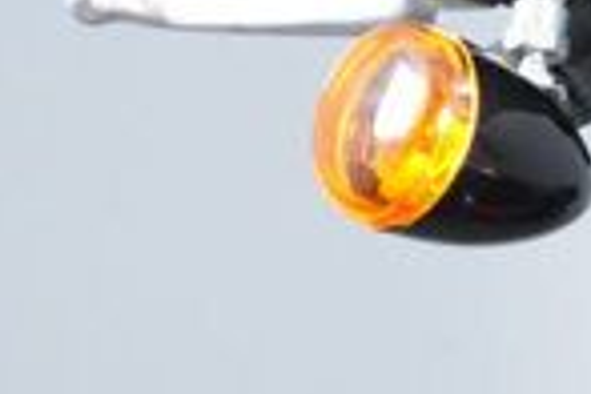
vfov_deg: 3.6
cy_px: 834
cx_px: 1986
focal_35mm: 375
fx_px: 6156
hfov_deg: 5.1
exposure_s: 1/125
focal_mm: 54
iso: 2000
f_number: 4
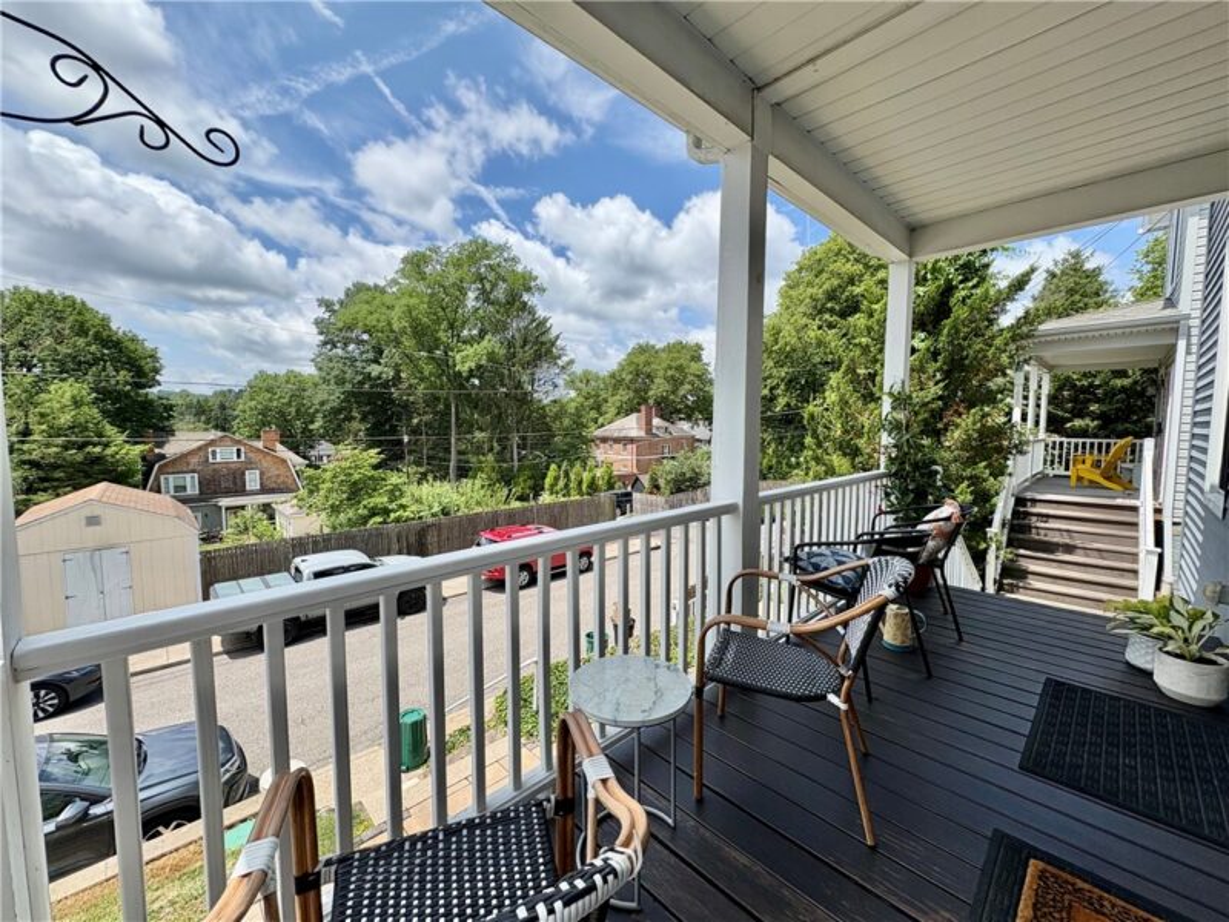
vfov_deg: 85.7
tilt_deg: -4.8
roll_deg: +0.6
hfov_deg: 102.1
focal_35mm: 14
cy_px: 461
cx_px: 614
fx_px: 497
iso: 50
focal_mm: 2.22
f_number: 2.2
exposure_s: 1/1346
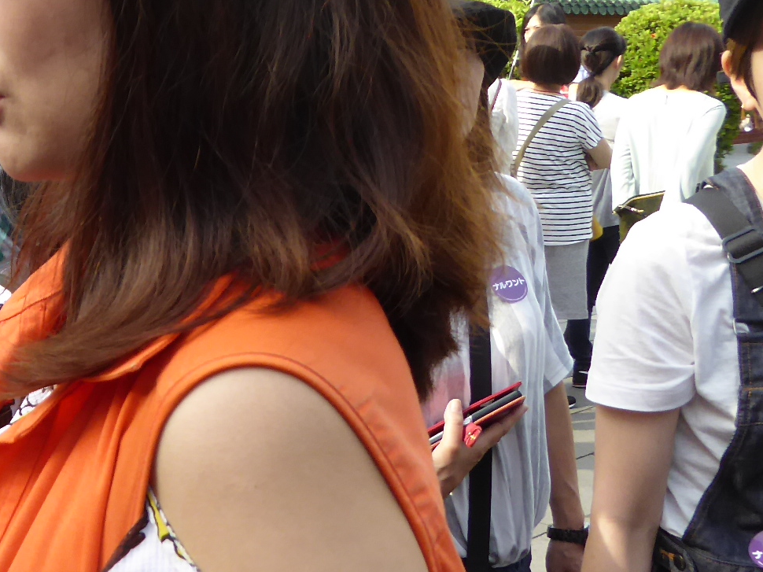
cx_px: -16
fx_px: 1454
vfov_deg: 22.2
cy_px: 301
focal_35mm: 66
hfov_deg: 27.5
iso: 160
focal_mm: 4.3
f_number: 3.3
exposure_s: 1/250
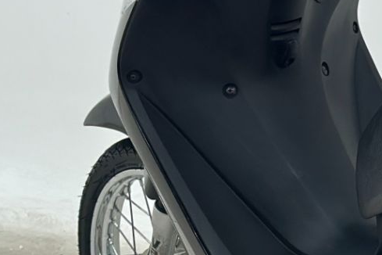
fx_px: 2080
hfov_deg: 10.2
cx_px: 522
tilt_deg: -18.2
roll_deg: +2.6
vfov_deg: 7.0
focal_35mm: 196
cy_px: 219
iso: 100
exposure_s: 1/120
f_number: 1.78
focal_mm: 6.86
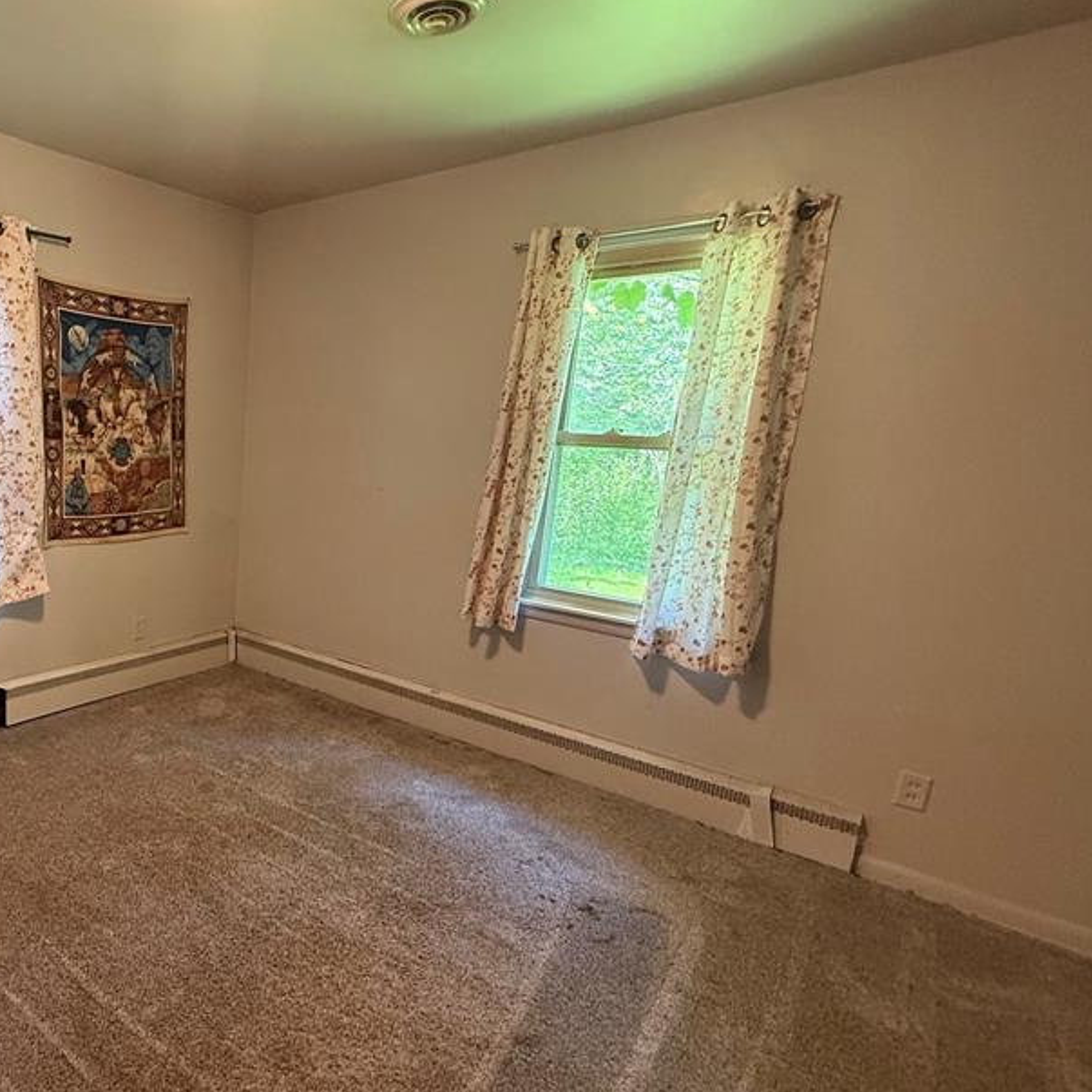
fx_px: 749
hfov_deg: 64.1
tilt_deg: -10.4
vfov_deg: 72.1
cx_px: 181
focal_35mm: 21
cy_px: 572
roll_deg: -1.9
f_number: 2.2
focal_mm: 2.22
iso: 400
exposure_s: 1/60
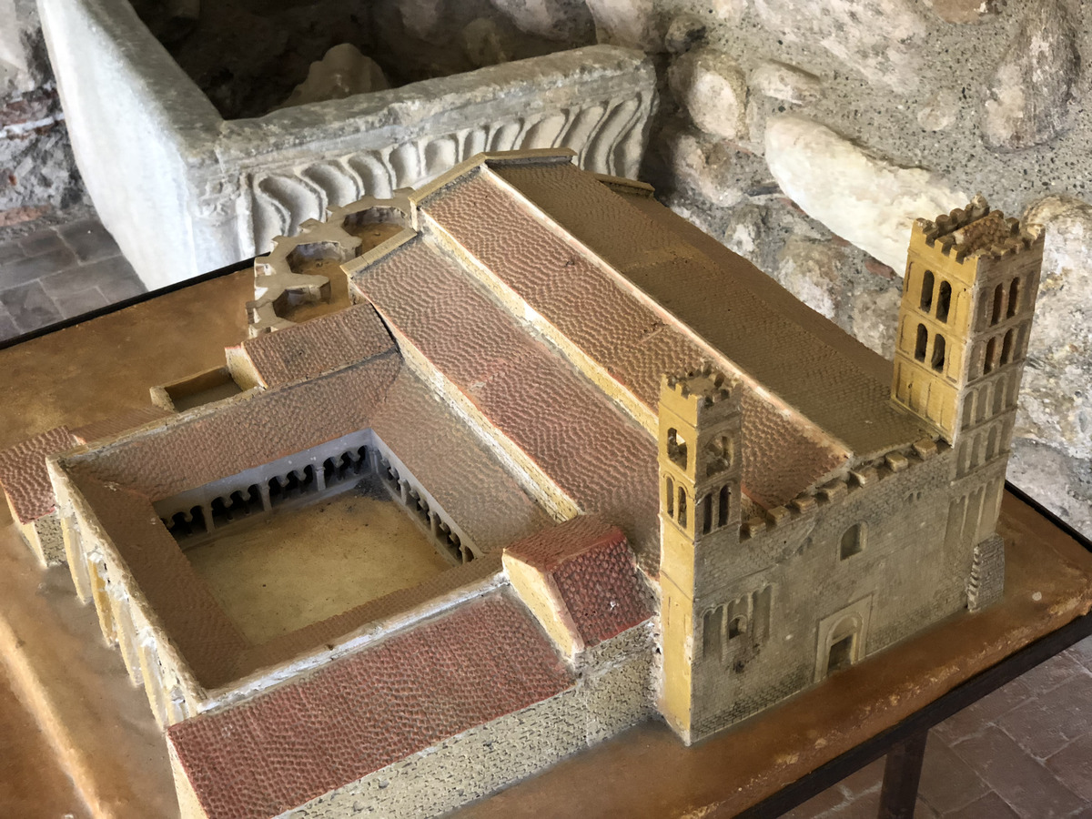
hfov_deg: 36.8
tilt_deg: -37.0
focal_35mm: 52
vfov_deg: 28.0
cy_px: 410
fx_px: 1640
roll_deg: +2.4
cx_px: 546
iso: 125
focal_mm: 6
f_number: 2.4
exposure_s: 1/24
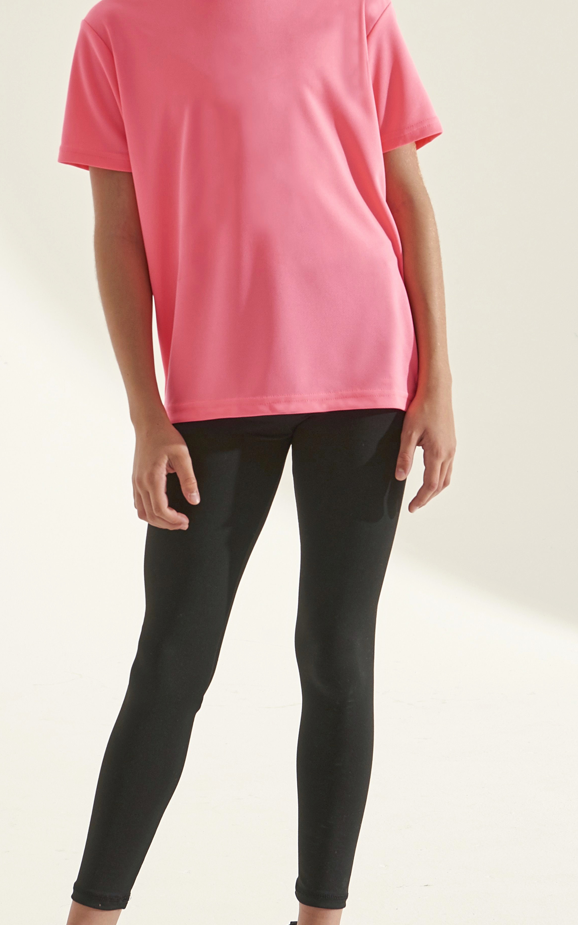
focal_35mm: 100
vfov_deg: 20.7
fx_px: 2521
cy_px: 337
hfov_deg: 13.1
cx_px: 281
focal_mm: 50
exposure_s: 1/160
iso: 320
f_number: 8
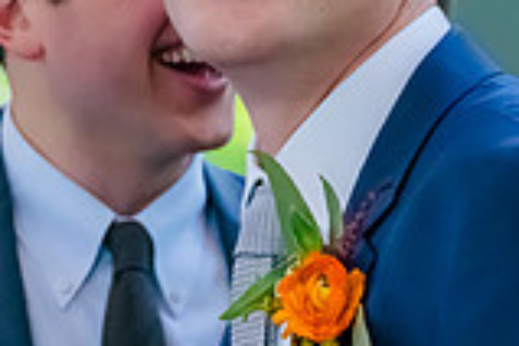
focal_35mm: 287
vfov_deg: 4.8
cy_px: 0
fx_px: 4137
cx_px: -31
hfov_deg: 7.1
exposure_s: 1/400
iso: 4000
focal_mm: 65
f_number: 5
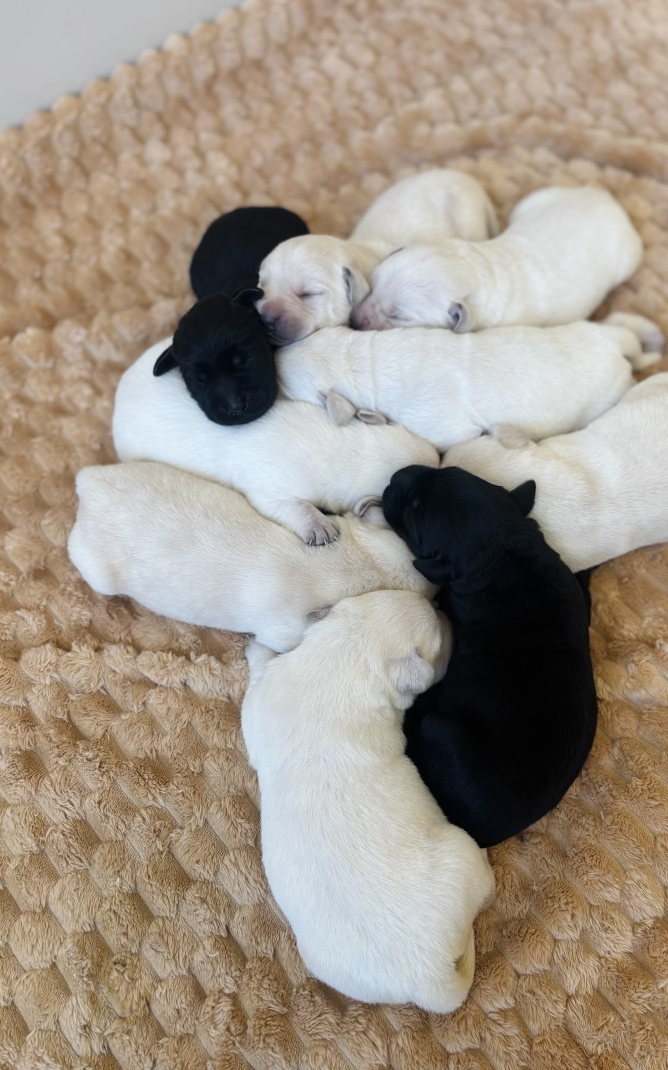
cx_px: 388
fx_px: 816
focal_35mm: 28
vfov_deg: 66.5
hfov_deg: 44.4
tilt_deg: -64.9
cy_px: 539
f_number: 1.6
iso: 40
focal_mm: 5.96
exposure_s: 1/120
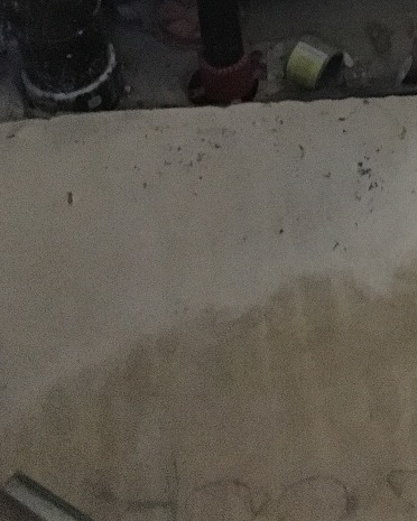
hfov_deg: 20.0
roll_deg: -4.1
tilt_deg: -43.7
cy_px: -99
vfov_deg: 23.8
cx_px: 464
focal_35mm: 73
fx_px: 1126
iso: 1600
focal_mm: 4.15
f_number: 2.2
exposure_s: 1/17
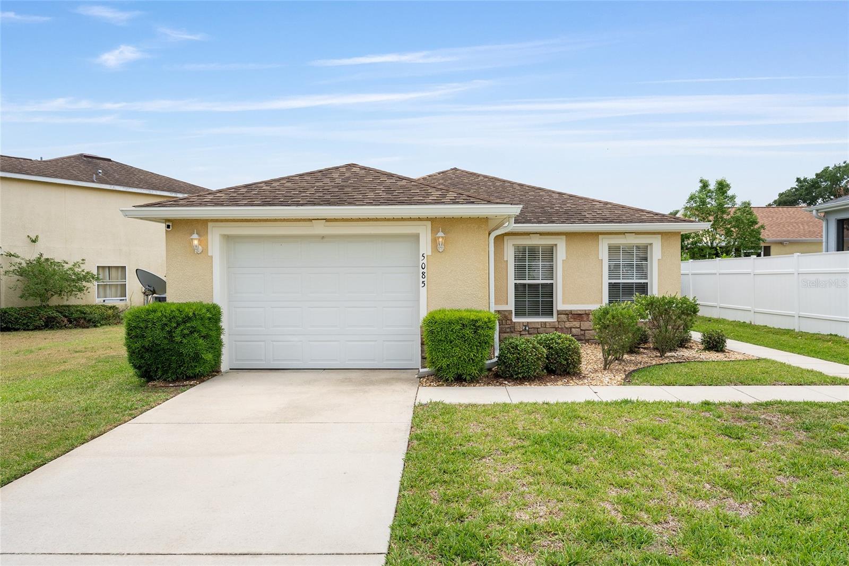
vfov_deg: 55.1
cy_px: 283
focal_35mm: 23
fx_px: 542
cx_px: 424
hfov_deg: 76.1
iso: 400
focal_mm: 23
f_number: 5.6
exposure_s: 1/1600
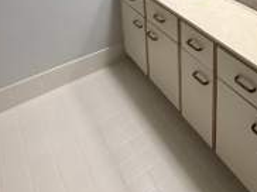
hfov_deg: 45.3
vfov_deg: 30.7
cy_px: -55
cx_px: 233
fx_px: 274
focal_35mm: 37
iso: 160
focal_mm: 2.22
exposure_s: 1/120
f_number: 2.2
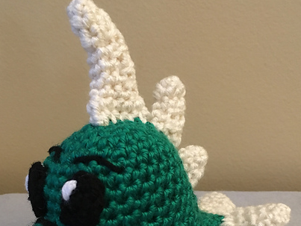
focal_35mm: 46
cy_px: 166
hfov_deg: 41.2
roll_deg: +2.1
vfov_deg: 31.1
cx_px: 148
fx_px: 400
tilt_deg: -22.4
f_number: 2.2
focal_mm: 4.15
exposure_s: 1/15
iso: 400
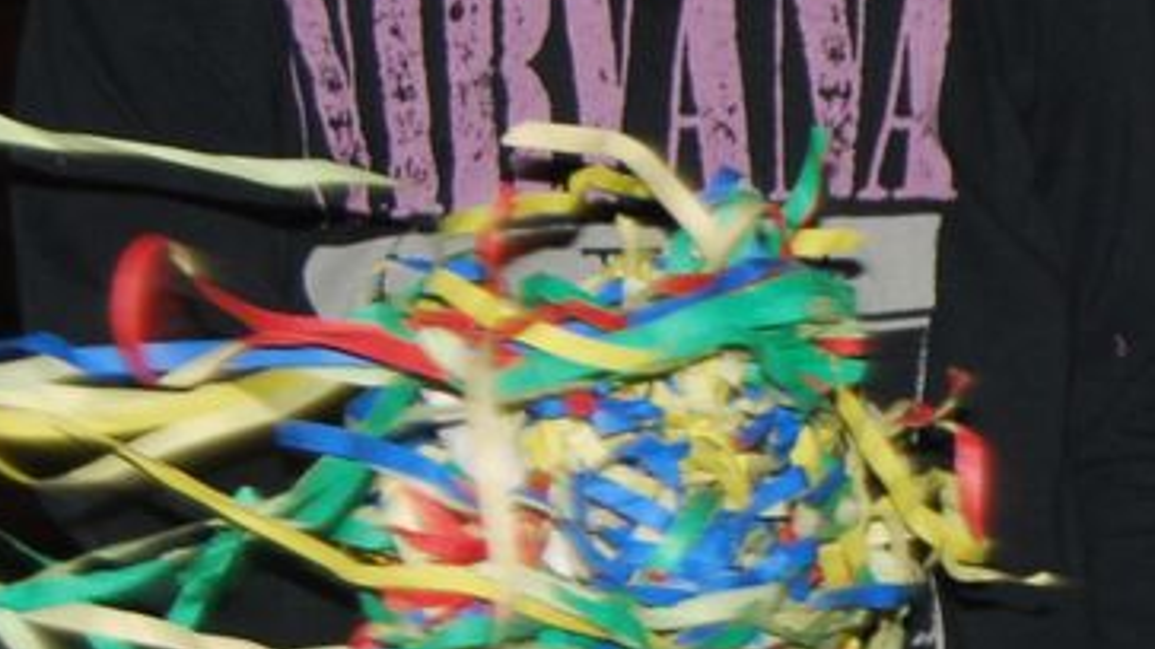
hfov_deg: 7.3
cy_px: 329
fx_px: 8910
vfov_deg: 4.2
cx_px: 1747
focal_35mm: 291
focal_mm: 42
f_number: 5.3
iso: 280
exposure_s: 1/60
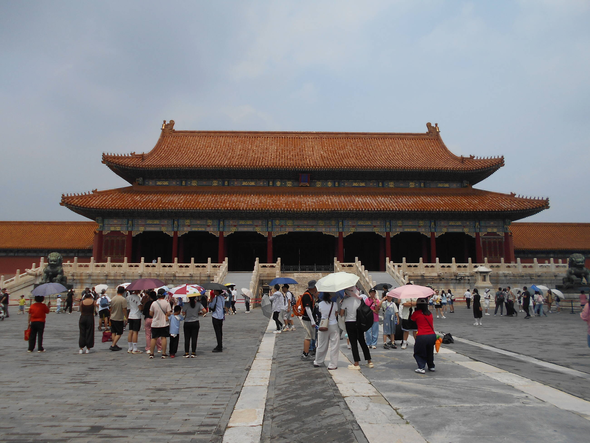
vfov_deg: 53.1
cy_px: 222
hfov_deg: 67.3
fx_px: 443
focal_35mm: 26
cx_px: 295
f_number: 8
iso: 80
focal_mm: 4.6
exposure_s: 1/320
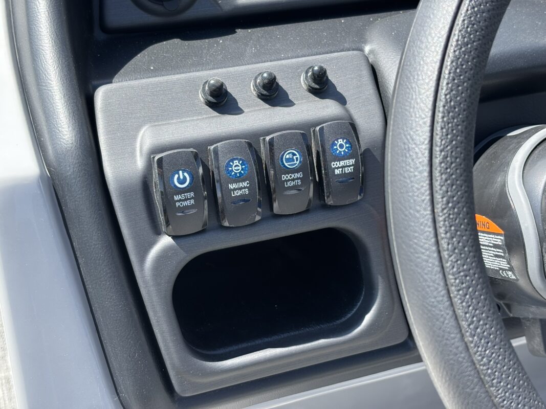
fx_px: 820
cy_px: 204
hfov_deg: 36.8
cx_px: 273
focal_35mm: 52
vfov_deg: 28.0
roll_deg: -5.0
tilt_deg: -35.6
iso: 32
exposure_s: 1/641
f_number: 1.6
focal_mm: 5.96
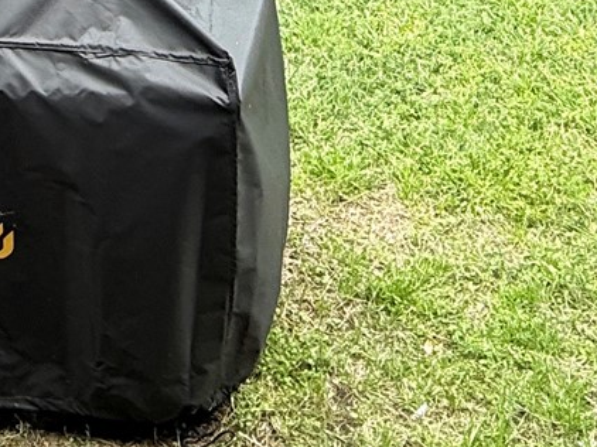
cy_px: -328
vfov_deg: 17.8
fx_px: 1172
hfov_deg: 28.5
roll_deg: +1.4
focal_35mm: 68
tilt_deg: -13.3
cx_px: 236
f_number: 2.2
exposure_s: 1/225
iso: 64
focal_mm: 2.22
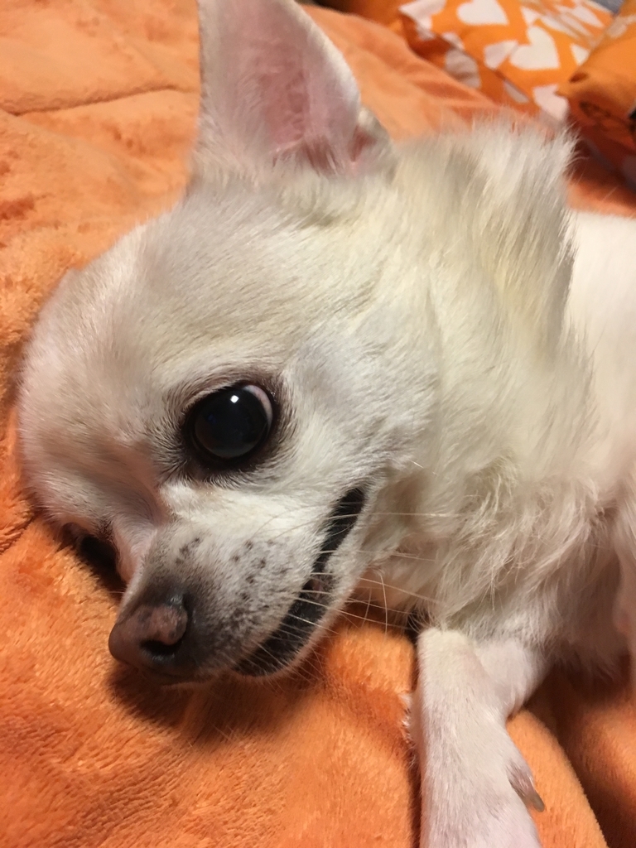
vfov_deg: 61.7
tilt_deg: -35.4
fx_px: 710
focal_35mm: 29
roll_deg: -28.7
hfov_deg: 48.2
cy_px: 424
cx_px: 318
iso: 100
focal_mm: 4.15
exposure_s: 1/30
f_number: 2.2
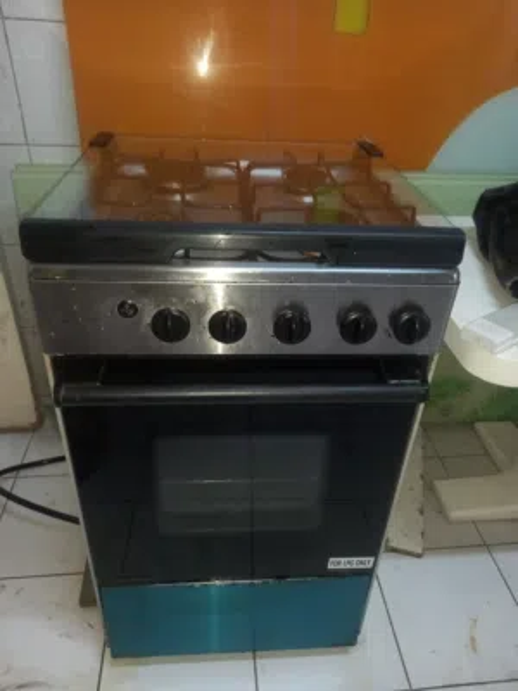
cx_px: 259
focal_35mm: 25
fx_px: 499
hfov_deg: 54.9
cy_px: 346
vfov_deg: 69.4
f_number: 2
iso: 200
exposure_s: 1/33.3
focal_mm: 4.6
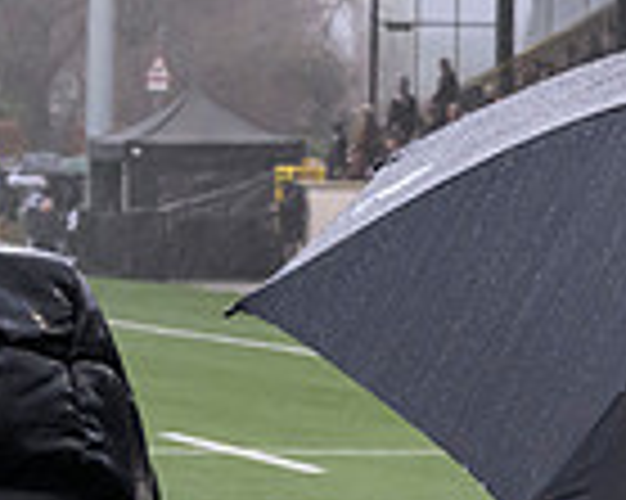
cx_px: 1284
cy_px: 110
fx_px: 6110
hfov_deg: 5.7
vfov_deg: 4.7
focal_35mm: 330
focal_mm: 84
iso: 4000
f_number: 14
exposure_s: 1/100
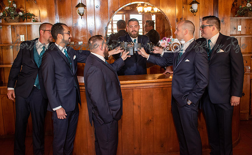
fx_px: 271
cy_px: 65
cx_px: 128
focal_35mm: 40
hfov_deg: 49.9
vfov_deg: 31.9
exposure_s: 1/60
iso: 1000
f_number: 3.8
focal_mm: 24
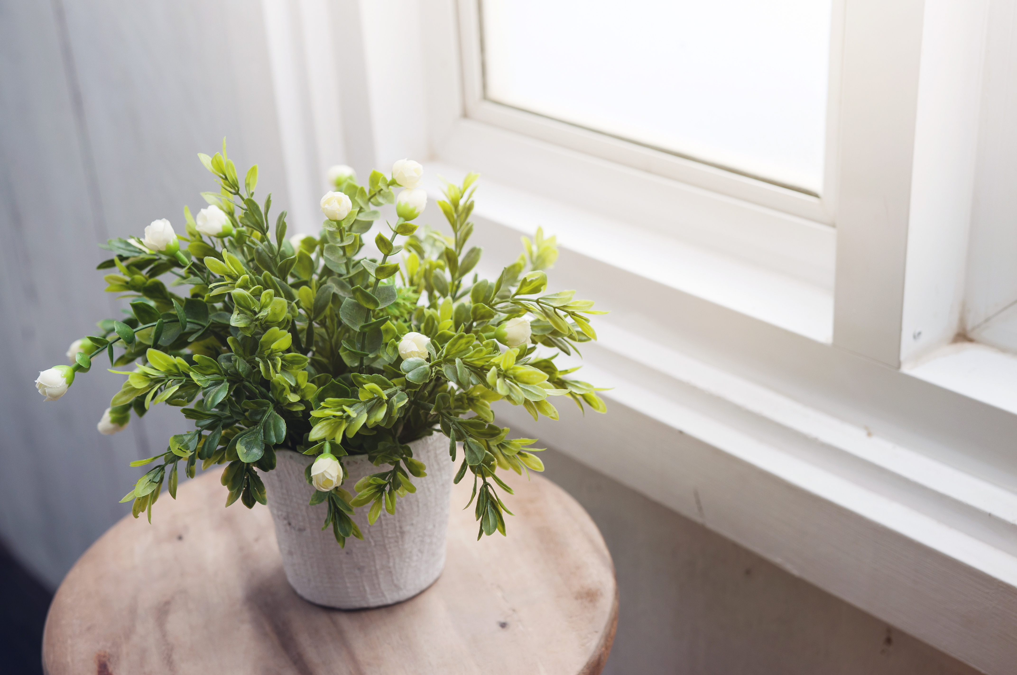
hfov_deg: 37.9
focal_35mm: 52
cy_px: 338
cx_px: 508
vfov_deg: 25.7
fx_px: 1481
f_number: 3.5
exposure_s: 1/125
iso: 200
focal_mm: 35
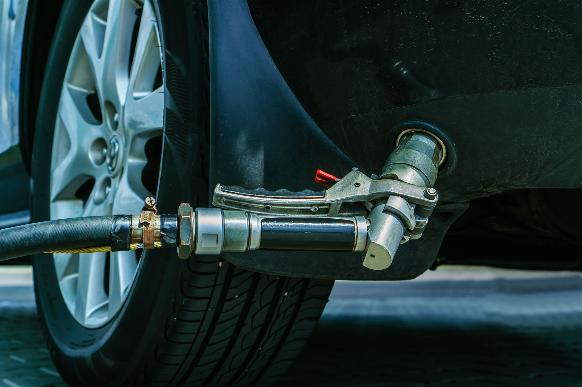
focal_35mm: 52
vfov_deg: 25.7
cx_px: 291
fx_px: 848
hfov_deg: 37.9
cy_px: 194
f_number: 5.6
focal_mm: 35
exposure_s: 1/500
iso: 200
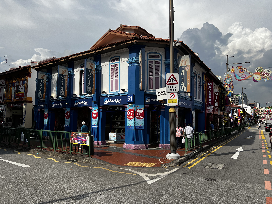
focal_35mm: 26
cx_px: 136
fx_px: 204
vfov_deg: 53.1
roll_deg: +0.1
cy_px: 102
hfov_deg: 67.3
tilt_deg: +5.0
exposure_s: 1/5587
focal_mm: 5.7
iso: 50
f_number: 1.5
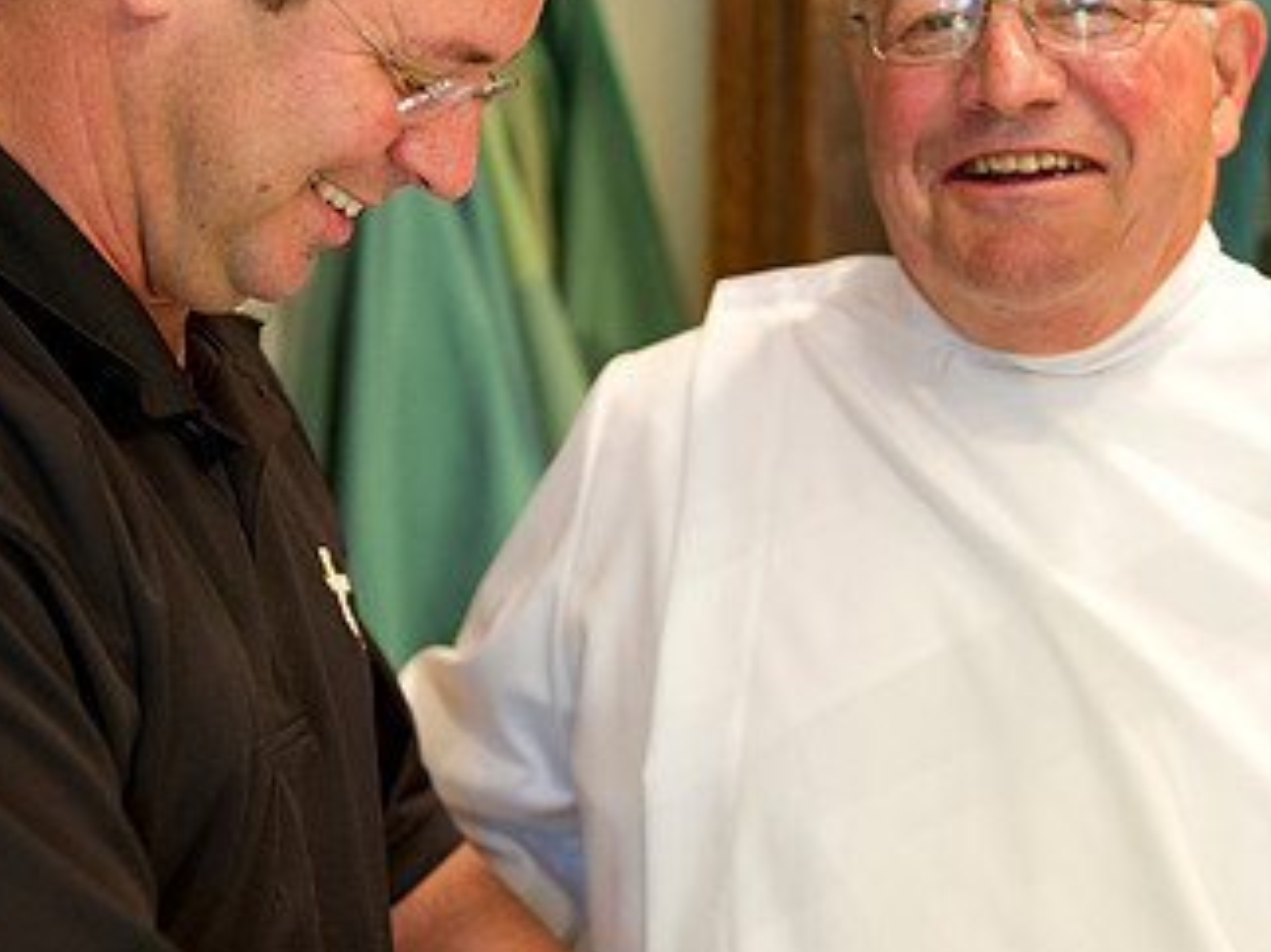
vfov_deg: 19.3
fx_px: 2789
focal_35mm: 76
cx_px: 771
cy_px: 354
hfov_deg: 25.6
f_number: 2.8
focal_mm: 44
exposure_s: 1/30
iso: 2000
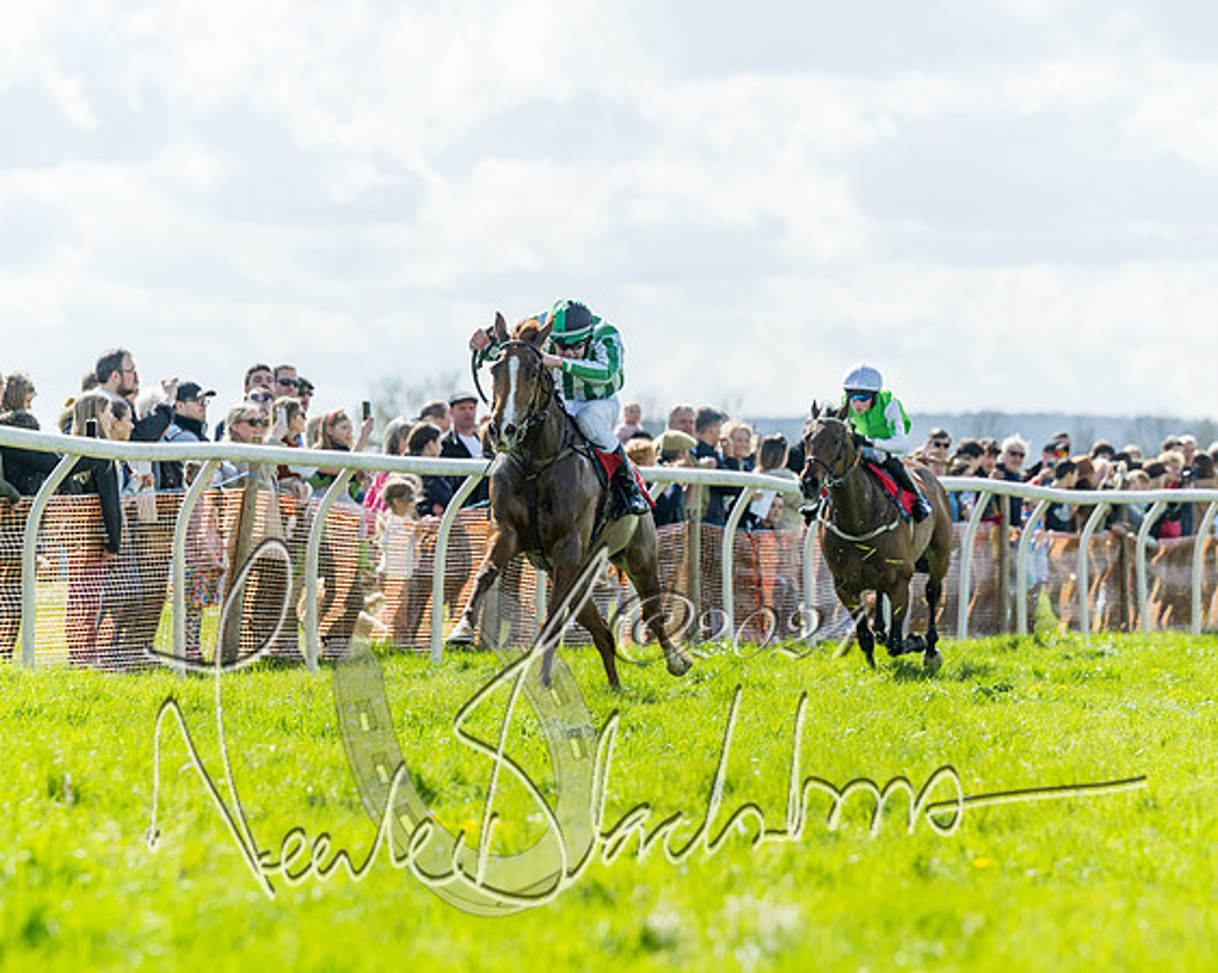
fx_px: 9085
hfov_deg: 7.7
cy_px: 530
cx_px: 633
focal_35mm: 252
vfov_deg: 6.1
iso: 400
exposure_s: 1/4000
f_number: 4
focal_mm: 165
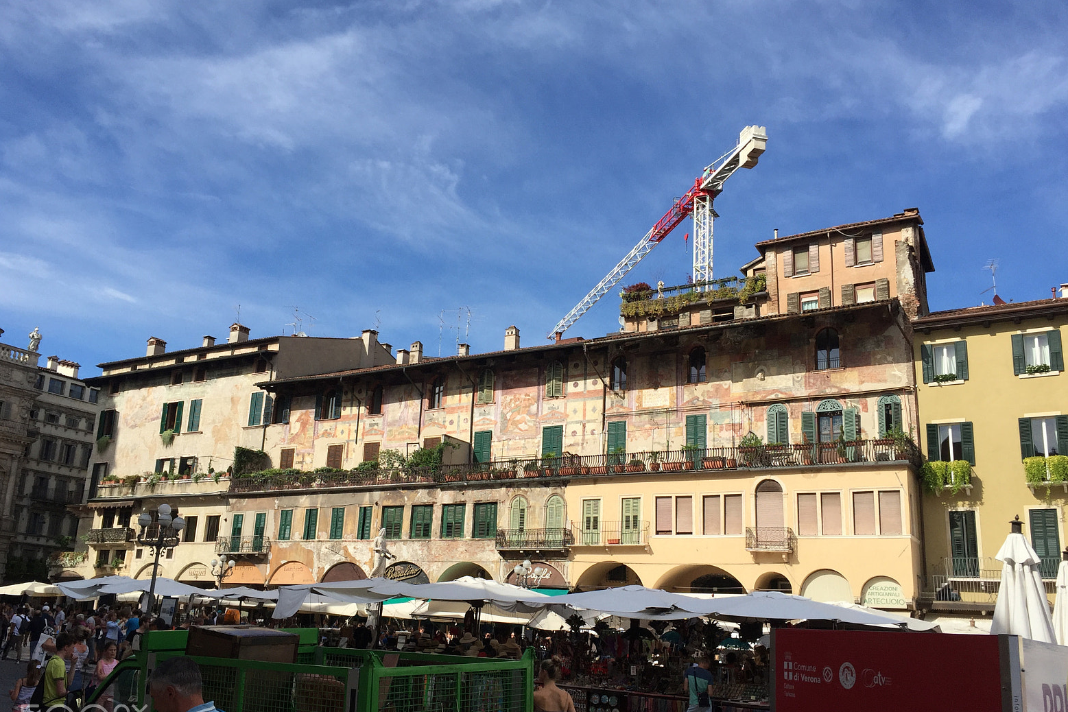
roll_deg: -4.2
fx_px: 920
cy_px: 399
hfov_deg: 60.3
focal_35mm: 31
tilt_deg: +15.0
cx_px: 526
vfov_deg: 42.3
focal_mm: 4.15
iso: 32
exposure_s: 1/2326
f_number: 2.2
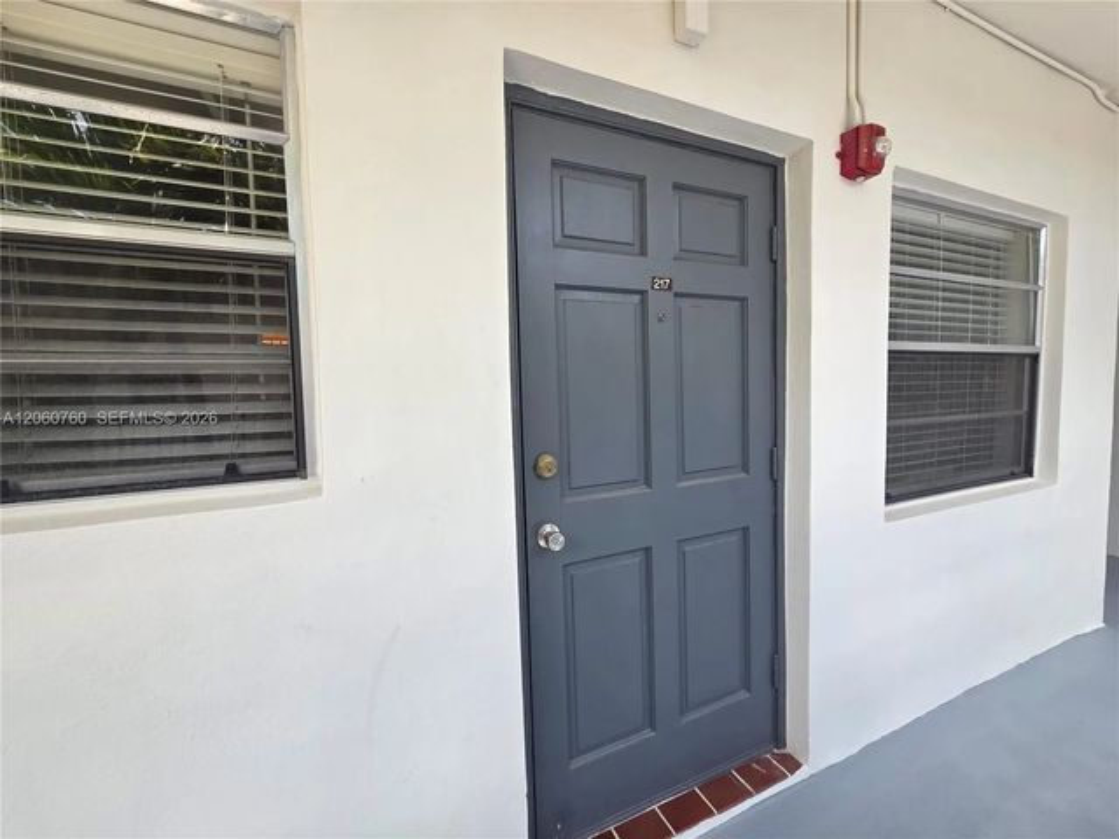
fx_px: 420
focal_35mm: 13
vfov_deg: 89.9
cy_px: 420
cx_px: 560
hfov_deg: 106.2
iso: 50
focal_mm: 2.2
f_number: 2.2
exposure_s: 1/228
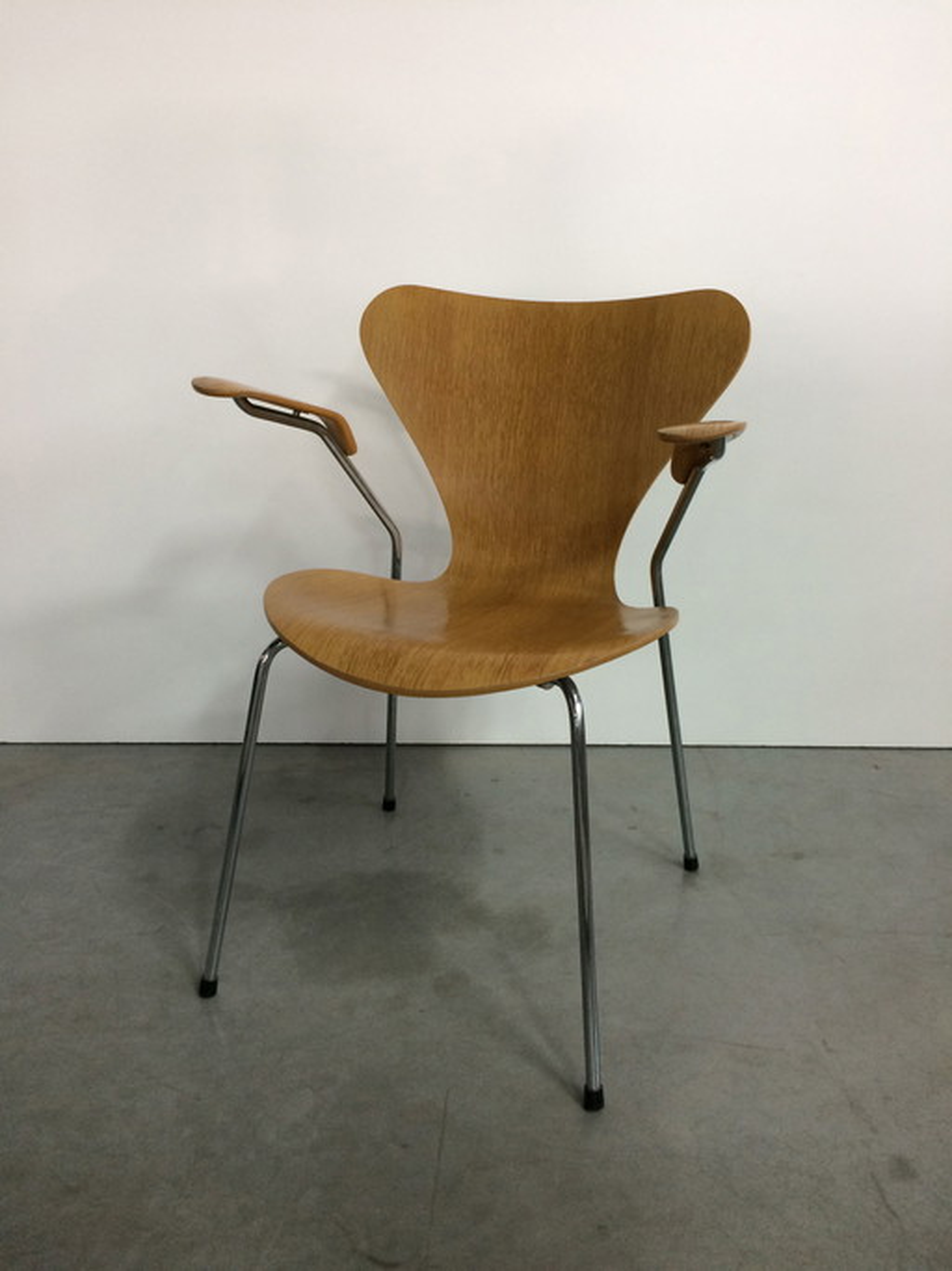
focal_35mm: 29
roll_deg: +0.1
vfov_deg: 61.7
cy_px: 636
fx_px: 1064
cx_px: 476
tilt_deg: -19.2
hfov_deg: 48.2
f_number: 2.2
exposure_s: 1/33
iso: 125
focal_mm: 4.15
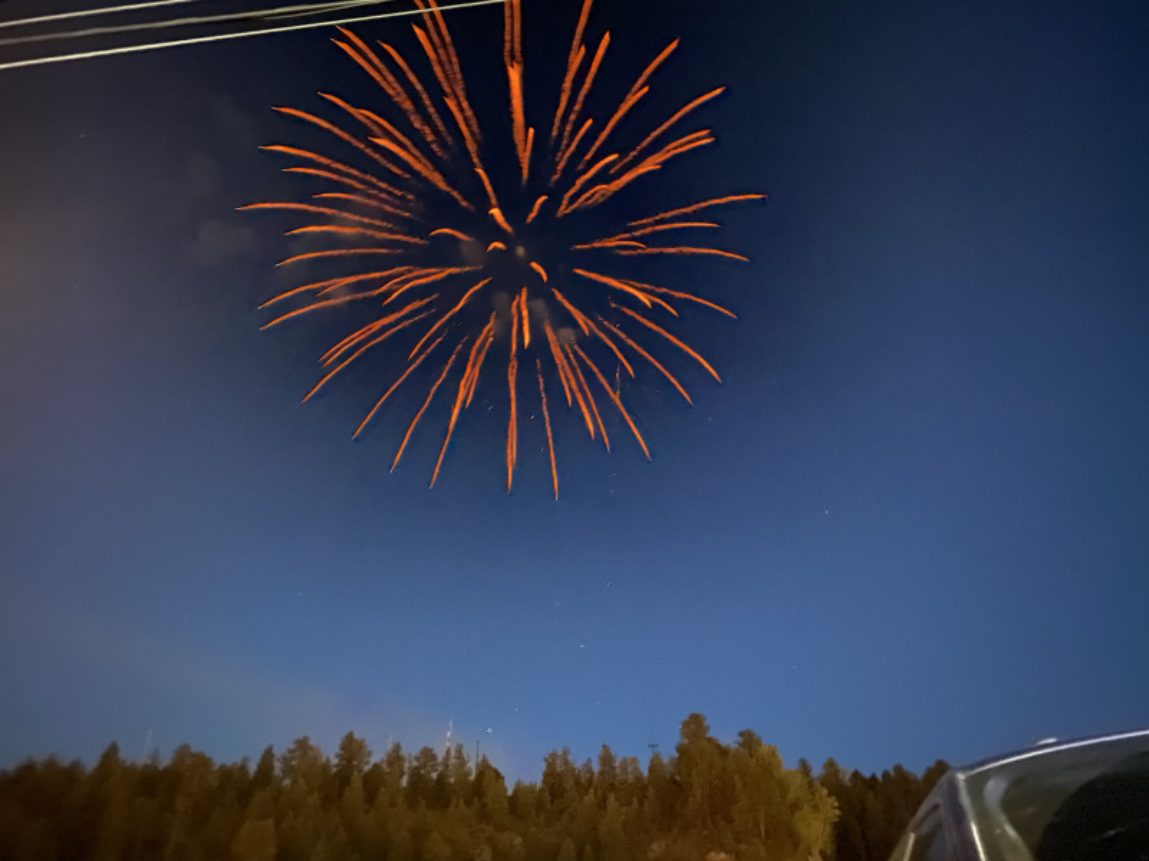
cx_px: 574
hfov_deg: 67.3
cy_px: 430
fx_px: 863
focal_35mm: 26
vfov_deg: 53.1
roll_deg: +0.1
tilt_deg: +40.0
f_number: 1.8
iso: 5000
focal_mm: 4.25
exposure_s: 1/4
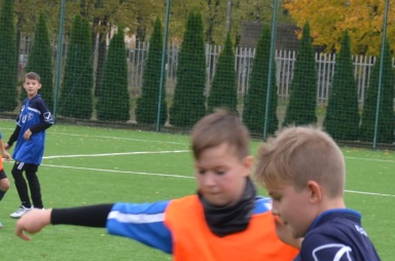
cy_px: 226
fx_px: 2101
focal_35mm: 192
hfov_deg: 10.7
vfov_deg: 7.1
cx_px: 142
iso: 200
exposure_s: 1/125
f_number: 5.6
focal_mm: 48
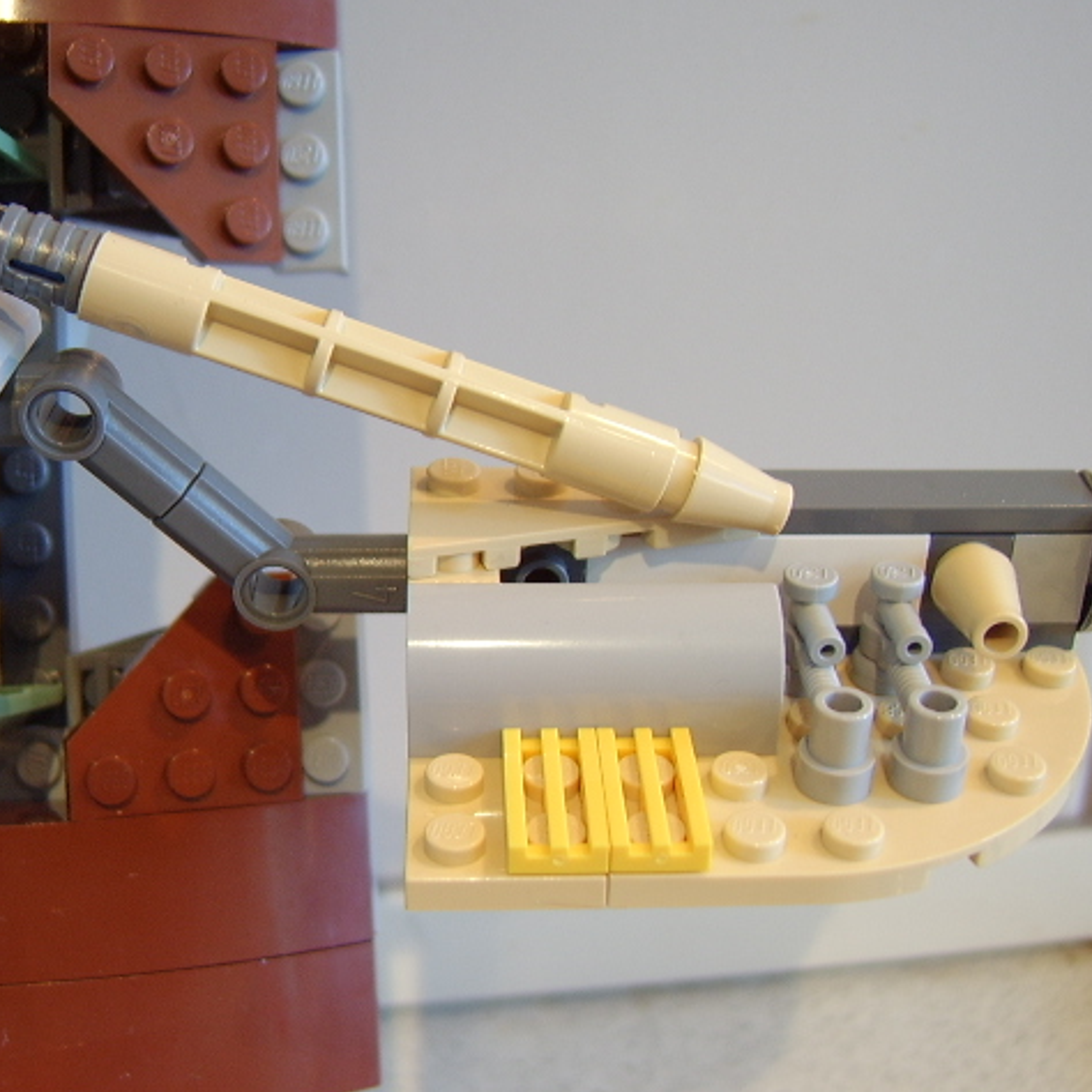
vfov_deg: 44.9
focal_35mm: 37
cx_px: 516
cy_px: 546
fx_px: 1321
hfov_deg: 44.9
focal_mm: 8.13
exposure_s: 1/7
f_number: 2.7
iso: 100
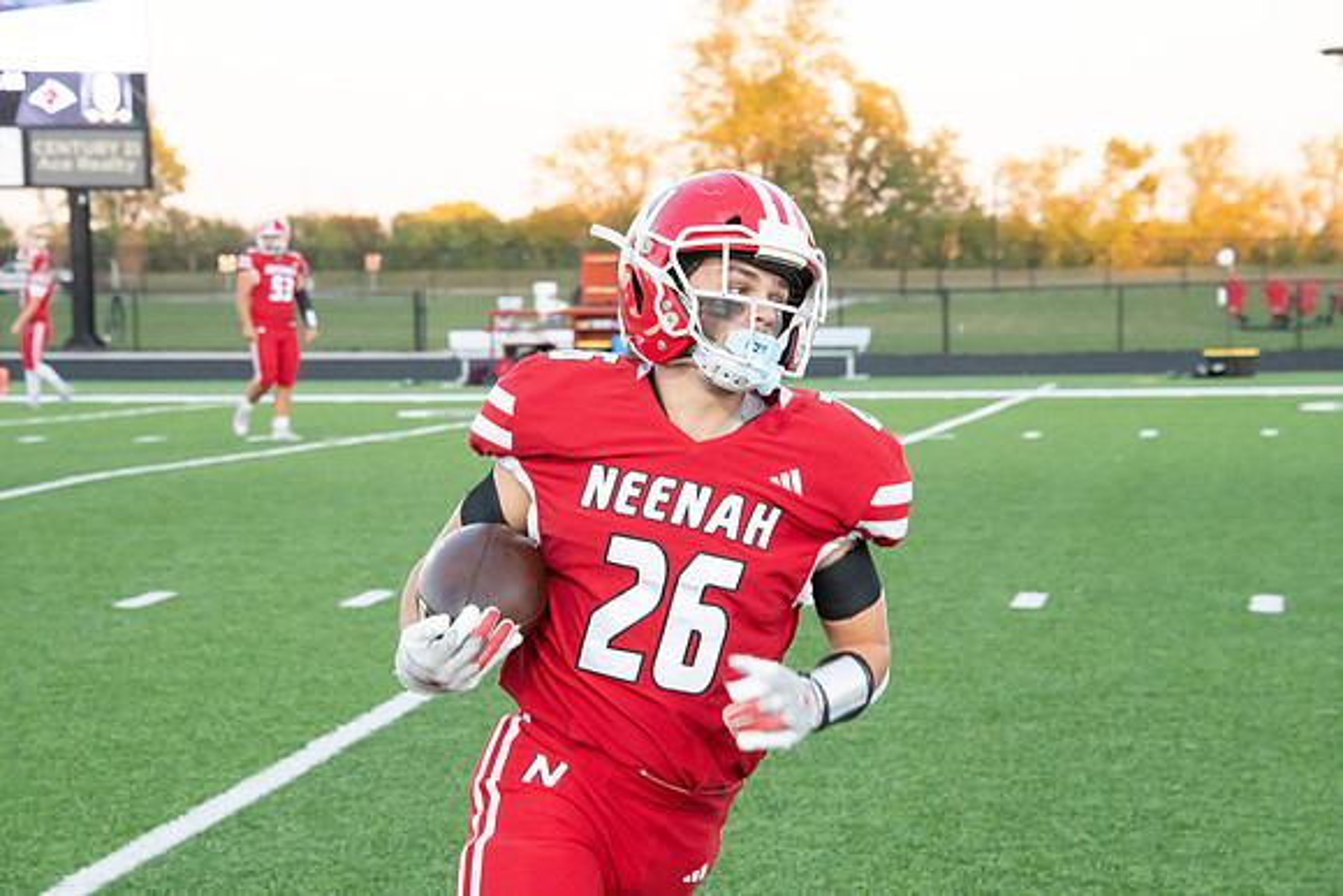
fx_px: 4328
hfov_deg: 17.6
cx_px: 672
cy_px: 448
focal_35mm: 116
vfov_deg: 11.8
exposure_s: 1/500
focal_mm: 116
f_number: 9
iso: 8000
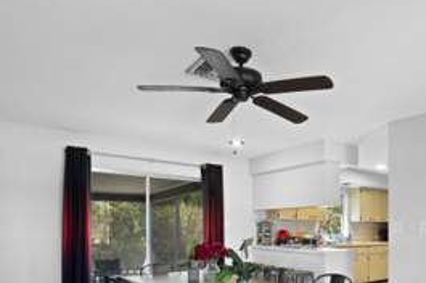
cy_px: 237
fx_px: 343
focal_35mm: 29
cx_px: 309
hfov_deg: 60.9
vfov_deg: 42.3
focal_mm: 16
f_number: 11
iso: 400
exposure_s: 1
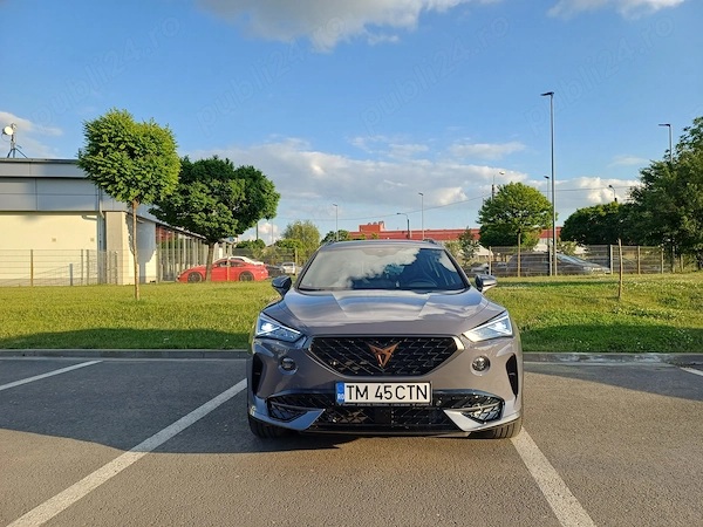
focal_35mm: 25
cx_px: 352
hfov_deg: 69.4
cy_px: 264
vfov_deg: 54.9
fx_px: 508
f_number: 1.8
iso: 50
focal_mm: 4.65
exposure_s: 1/561
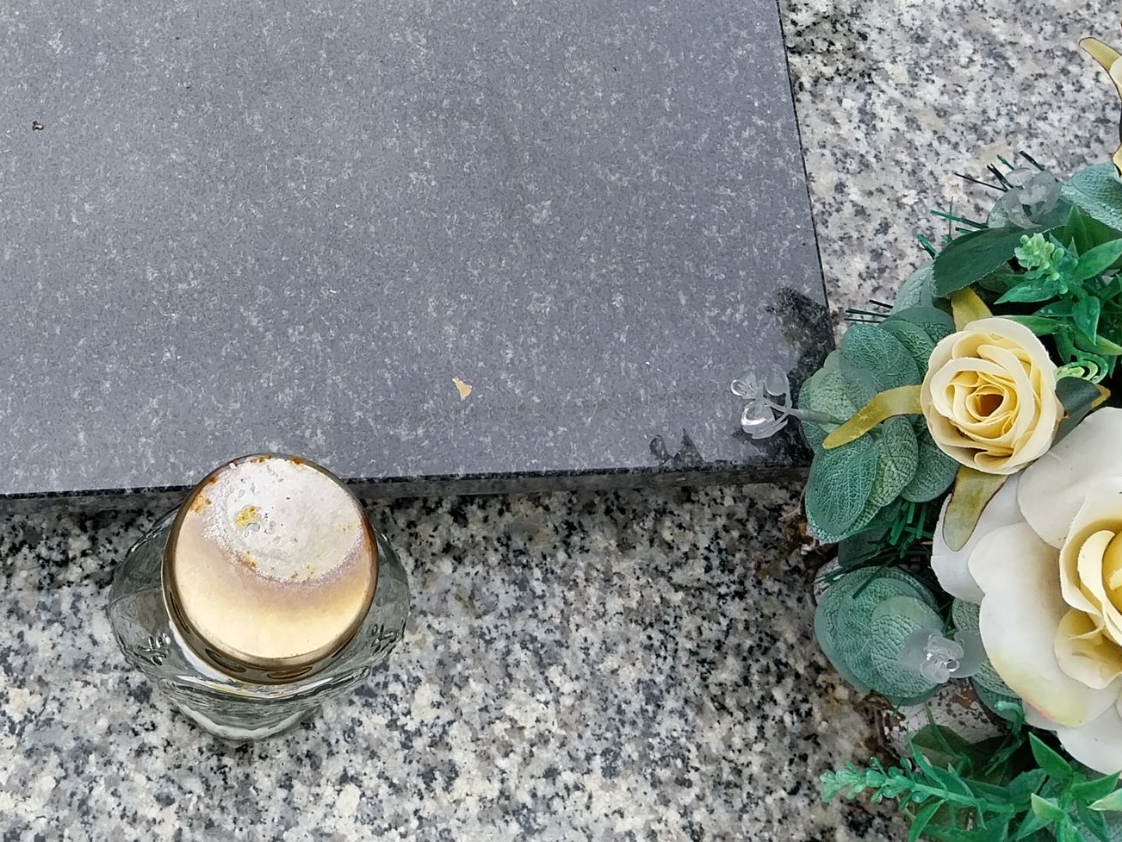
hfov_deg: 33.1
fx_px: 1847
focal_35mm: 57
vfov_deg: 25.1
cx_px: 283
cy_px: 128
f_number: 1.8
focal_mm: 4
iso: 25
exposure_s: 1/438
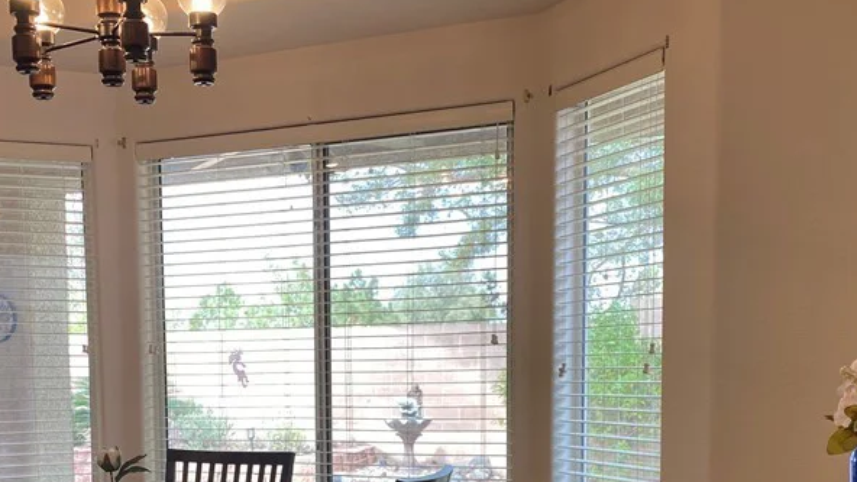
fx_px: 1113
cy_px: 456
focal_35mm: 49
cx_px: 272
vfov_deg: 23.6
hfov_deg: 41.4
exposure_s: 1/120
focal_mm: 4.25
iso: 64
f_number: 1.8
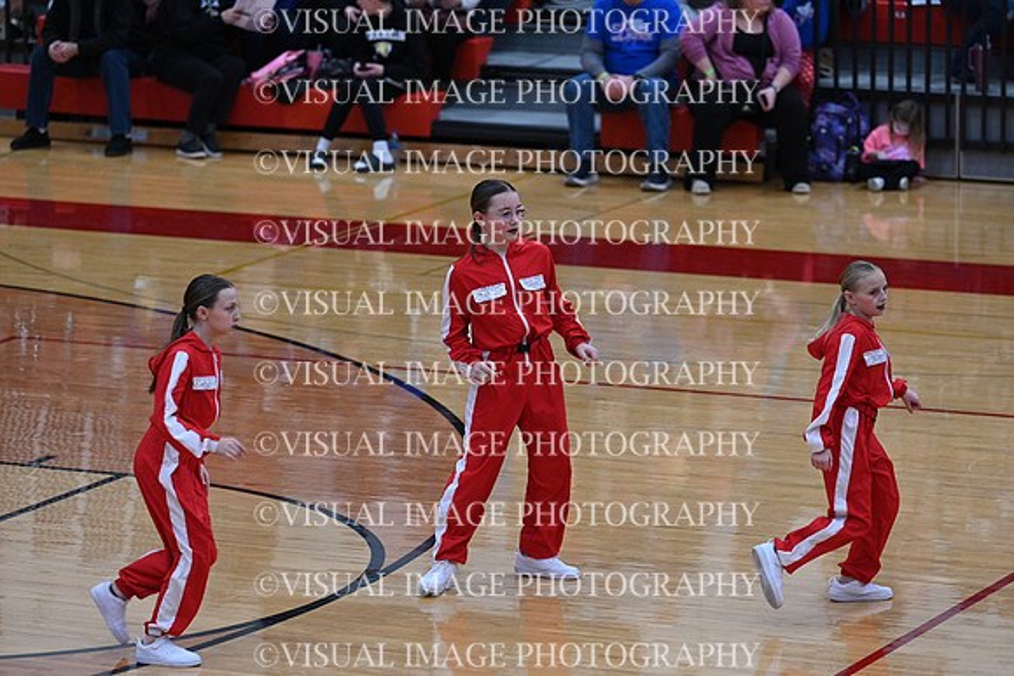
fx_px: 5353
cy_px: 338
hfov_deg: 10.8
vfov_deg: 7.2
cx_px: 507
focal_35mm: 190
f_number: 4
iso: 4000
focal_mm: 190
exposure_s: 1/400
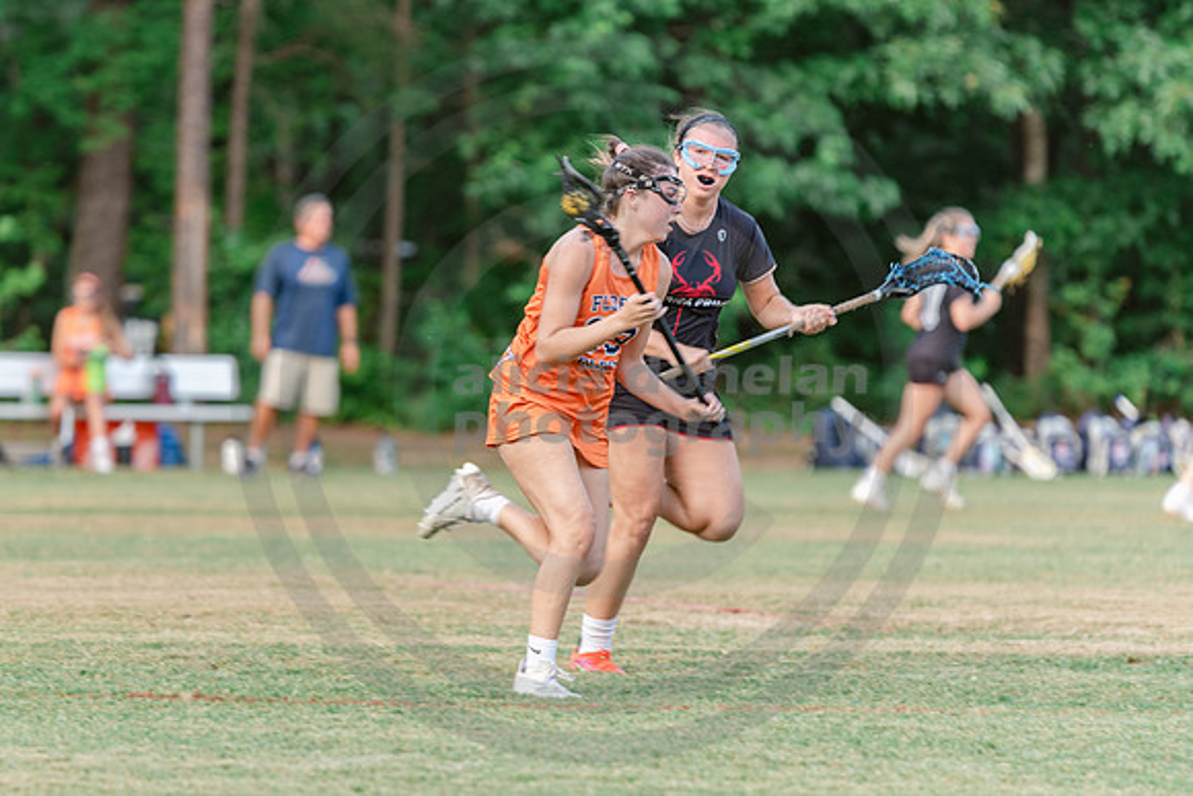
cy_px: 472
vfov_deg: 4.4
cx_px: 464
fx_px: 10408
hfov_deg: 6.6
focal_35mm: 314
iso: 250
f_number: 2.8
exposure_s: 1/320
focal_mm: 200
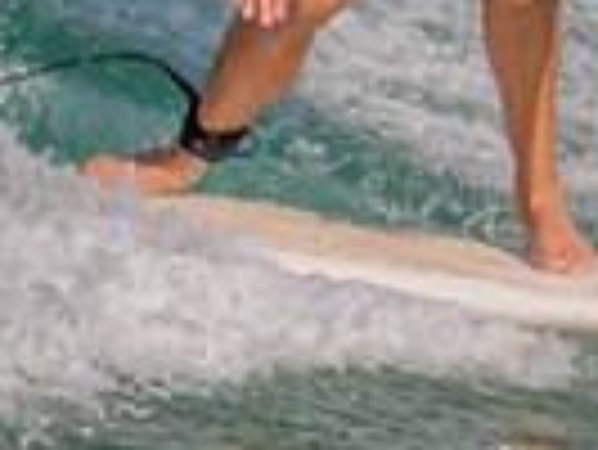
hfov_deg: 0.5
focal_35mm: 3706
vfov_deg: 0.4
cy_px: -267
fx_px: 64080
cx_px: 478
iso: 720
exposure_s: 1/2000
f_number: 11
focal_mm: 800
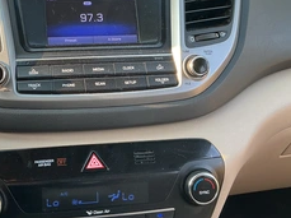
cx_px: 93
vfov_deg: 29.5
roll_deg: +1.3
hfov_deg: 38.4
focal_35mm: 49
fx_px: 411
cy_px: 79
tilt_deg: -21.5
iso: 64
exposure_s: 1/122
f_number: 1.8
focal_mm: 3
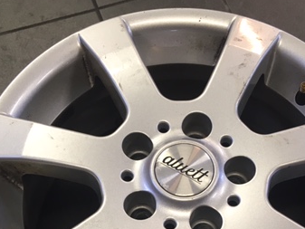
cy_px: 205
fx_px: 485
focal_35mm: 55
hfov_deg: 34.8
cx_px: 177
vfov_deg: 25.7
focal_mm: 4.15
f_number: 2.2
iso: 80
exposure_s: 1/33
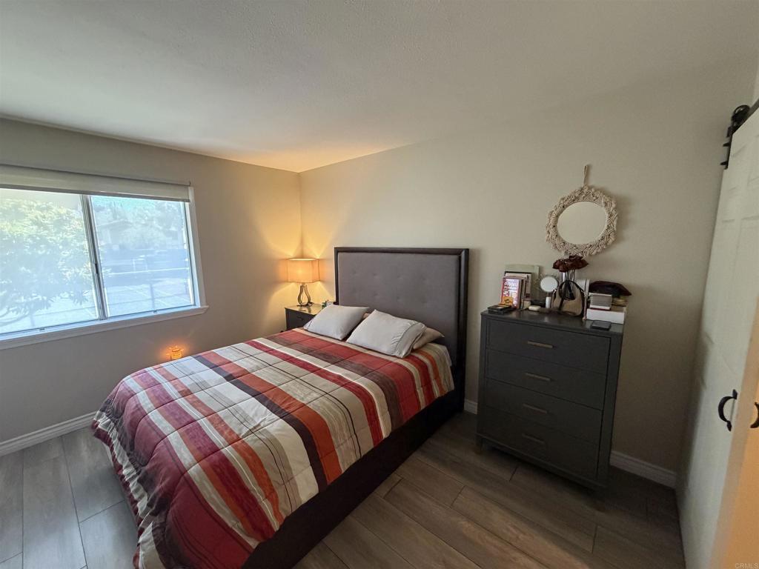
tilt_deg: -7.6
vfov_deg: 85.7
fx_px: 307
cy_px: 284
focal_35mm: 14
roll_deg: +1.2
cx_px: 380
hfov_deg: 102.1
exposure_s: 1/60
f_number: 2.2
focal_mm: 2.22
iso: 500
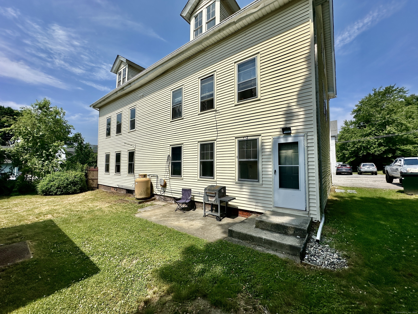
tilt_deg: +3.0
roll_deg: +0.2
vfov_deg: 85.7
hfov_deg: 102.1
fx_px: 169
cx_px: 209
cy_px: 157
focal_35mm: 14
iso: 50
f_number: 2.2
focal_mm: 2.22
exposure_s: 1/4464
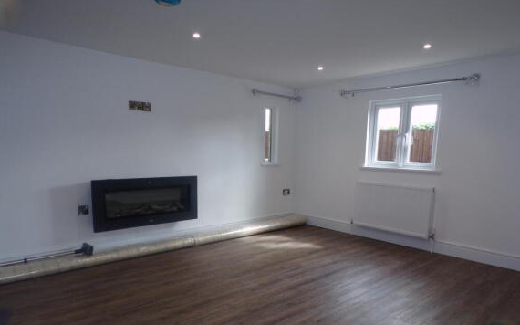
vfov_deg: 47.3
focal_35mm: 26
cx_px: 262
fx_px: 368
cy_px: 197
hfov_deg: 70.4
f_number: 3
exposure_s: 1/70
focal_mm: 4.3
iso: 100
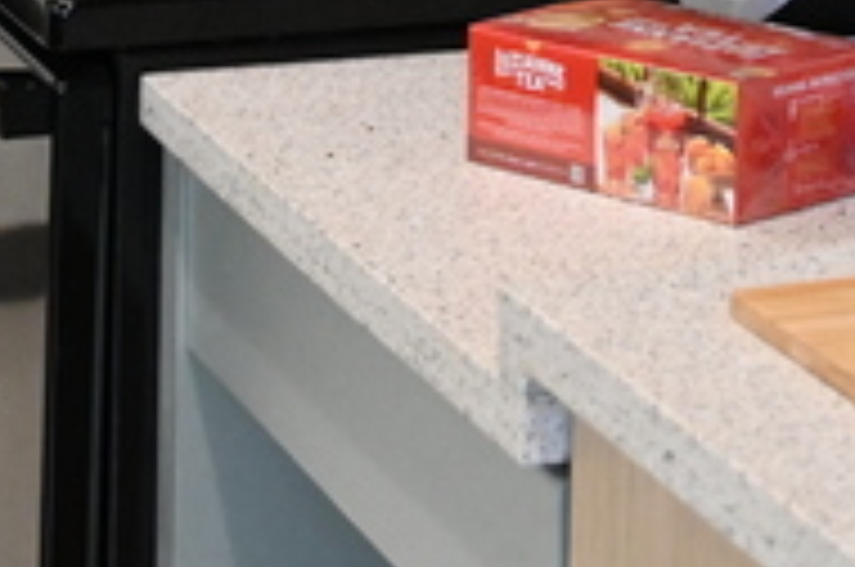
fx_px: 3580
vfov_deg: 8.5
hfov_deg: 13.3
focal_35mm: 151
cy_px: -619
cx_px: 1022
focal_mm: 28
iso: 6400
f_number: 2.8
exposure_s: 1/1600
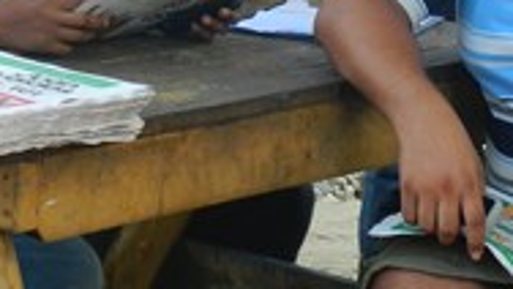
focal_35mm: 185
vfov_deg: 6.5
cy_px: -194
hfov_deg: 11.5
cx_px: -19
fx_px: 2518
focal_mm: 8.4
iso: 80
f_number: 3.6
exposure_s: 1/80
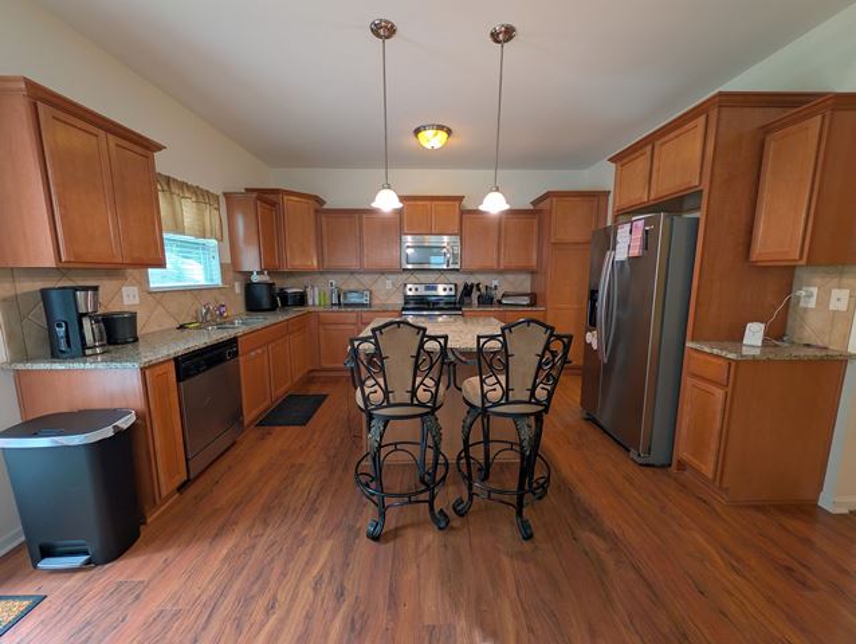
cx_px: 428
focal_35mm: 12
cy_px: 322
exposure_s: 1/40
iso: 84
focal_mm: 2.02
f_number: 1.7
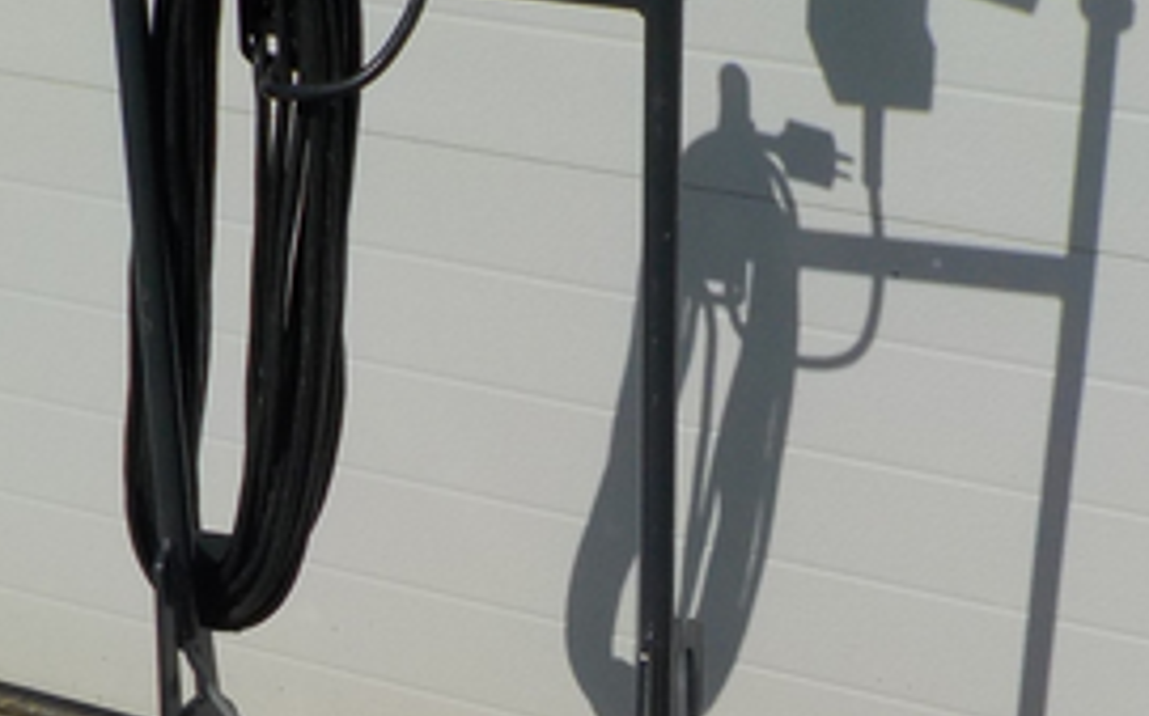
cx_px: 538
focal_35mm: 88
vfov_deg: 14.6
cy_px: 663
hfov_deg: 23.6
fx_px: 2754
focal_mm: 4.1
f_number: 6.6
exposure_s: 1/1250
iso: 125
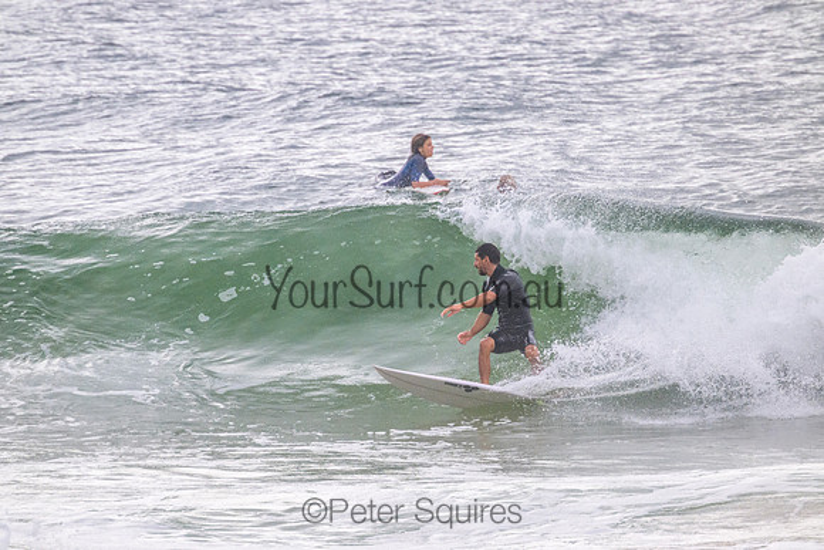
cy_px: 275
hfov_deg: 2.6
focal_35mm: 800
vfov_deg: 1.7
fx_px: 18315
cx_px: 412
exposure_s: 1/2000
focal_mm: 800
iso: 3600
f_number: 11
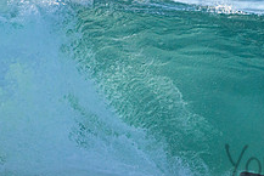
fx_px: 14676
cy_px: 152
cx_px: 350
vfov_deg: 0.7
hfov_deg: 1.0
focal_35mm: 2000
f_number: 5.6
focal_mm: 500
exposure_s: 1/1250
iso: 280
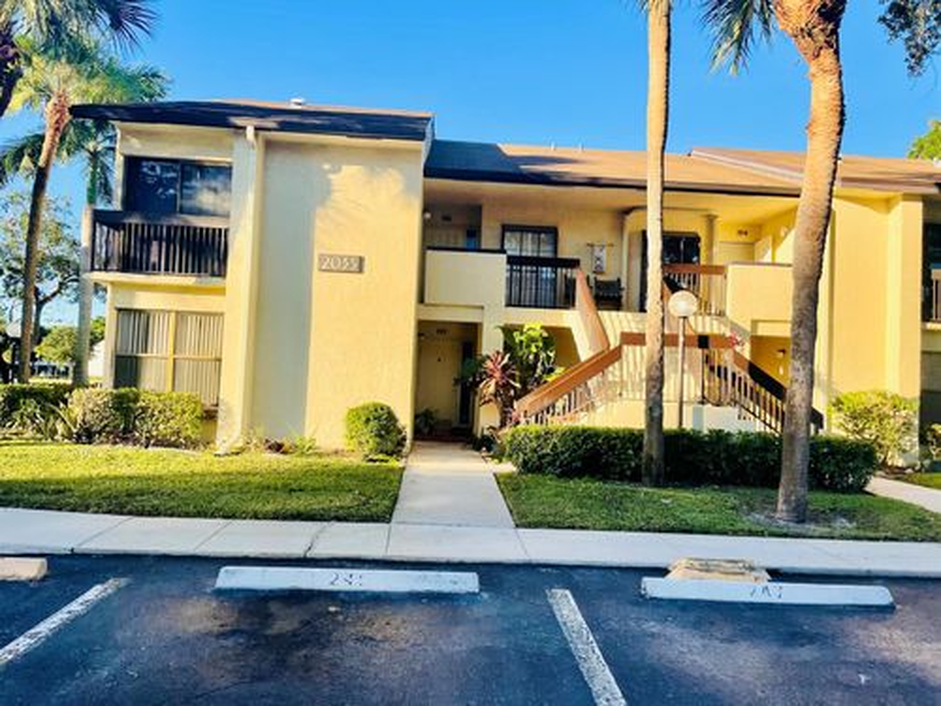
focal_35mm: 26
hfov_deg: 67.3
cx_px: 470
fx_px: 707
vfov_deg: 53.1
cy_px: 353
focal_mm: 4.2
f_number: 1.6
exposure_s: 1/1401
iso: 32
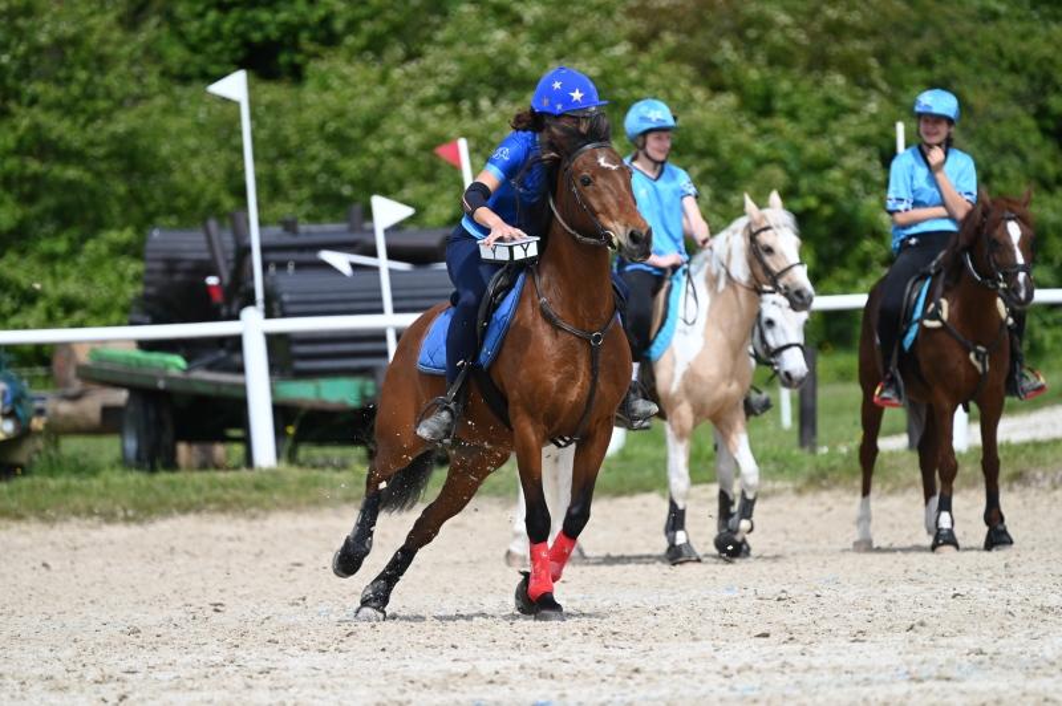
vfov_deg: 3.4
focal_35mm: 400
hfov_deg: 5.2
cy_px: 353
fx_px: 11790
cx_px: 531
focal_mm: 400
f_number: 5.6
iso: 360
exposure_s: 1/1250
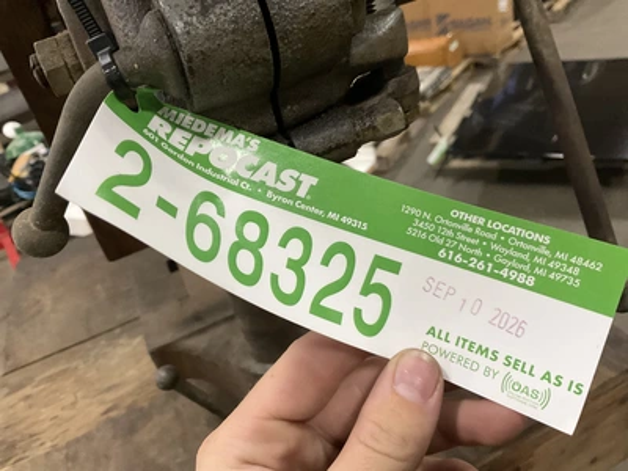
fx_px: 526
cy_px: 236
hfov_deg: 61.7
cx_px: 314
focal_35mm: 29
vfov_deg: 48.2
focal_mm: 3
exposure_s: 1/60
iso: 200
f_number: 1.8
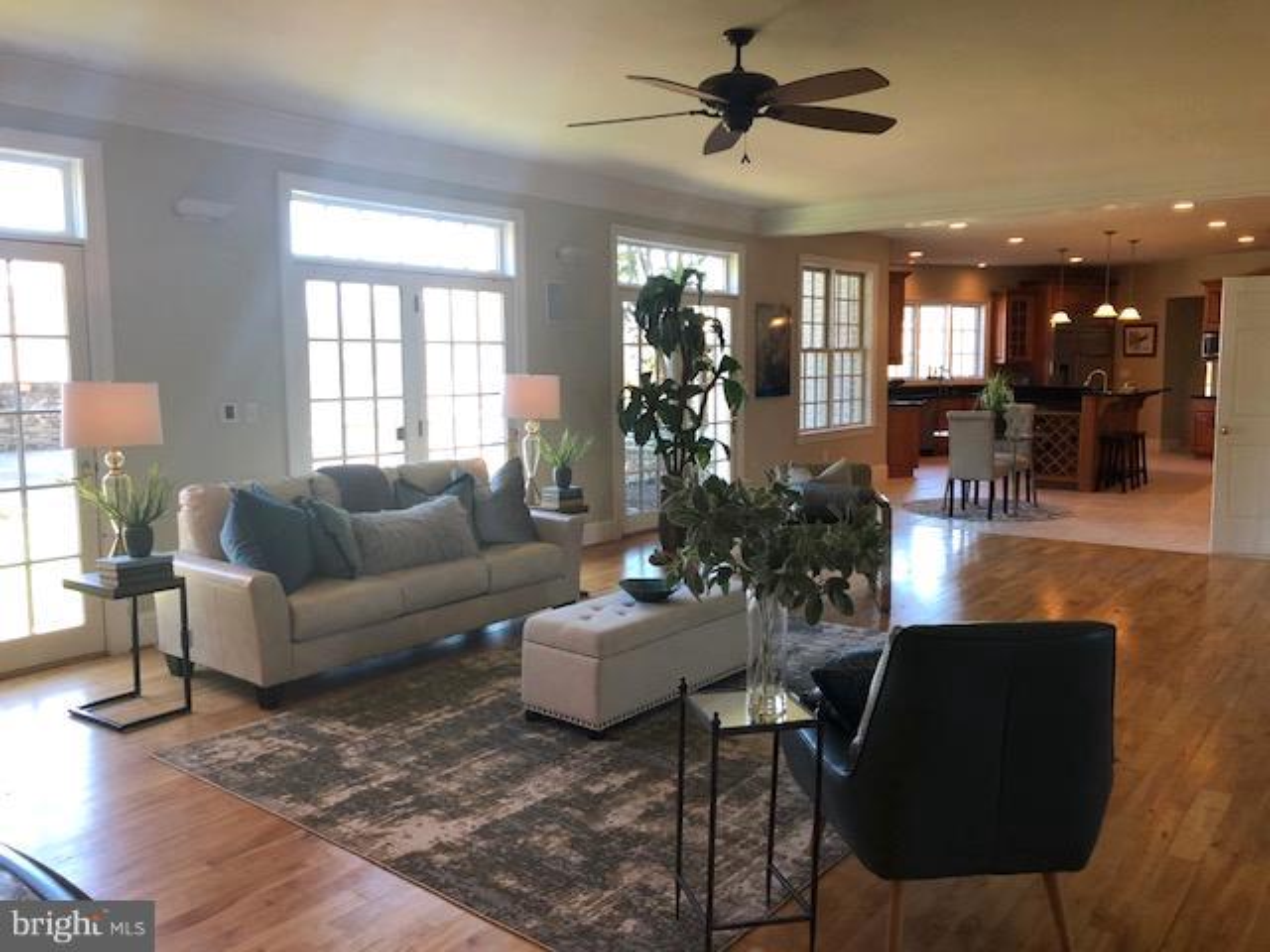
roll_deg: +0.6
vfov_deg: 49.7
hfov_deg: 63.4
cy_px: 476
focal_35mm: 28
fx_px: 1027
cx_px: 635
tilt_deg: -6.2
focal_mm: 3.99
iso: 32
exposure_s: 1/30
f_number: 1.8
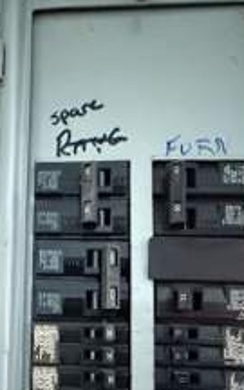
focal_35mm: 33
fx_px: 351
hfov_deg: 36.5
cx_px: 36
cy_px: 309
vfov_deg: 54.4
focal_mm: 2.22
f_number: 2.2
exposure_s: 1/40
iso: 1250
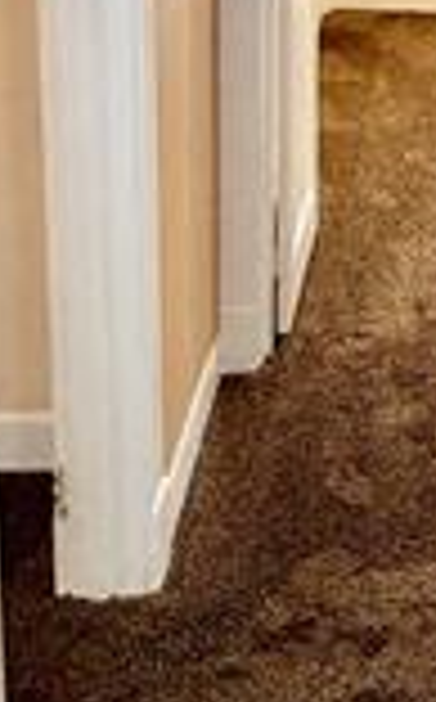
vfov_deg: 31.2
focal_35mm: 61
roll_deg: -2.7
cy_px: 9
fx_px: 1164
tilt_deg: -11.9
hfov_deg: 20.1
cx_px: 503
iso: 250
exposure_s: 1/60
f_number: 2.2
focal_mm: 2.22
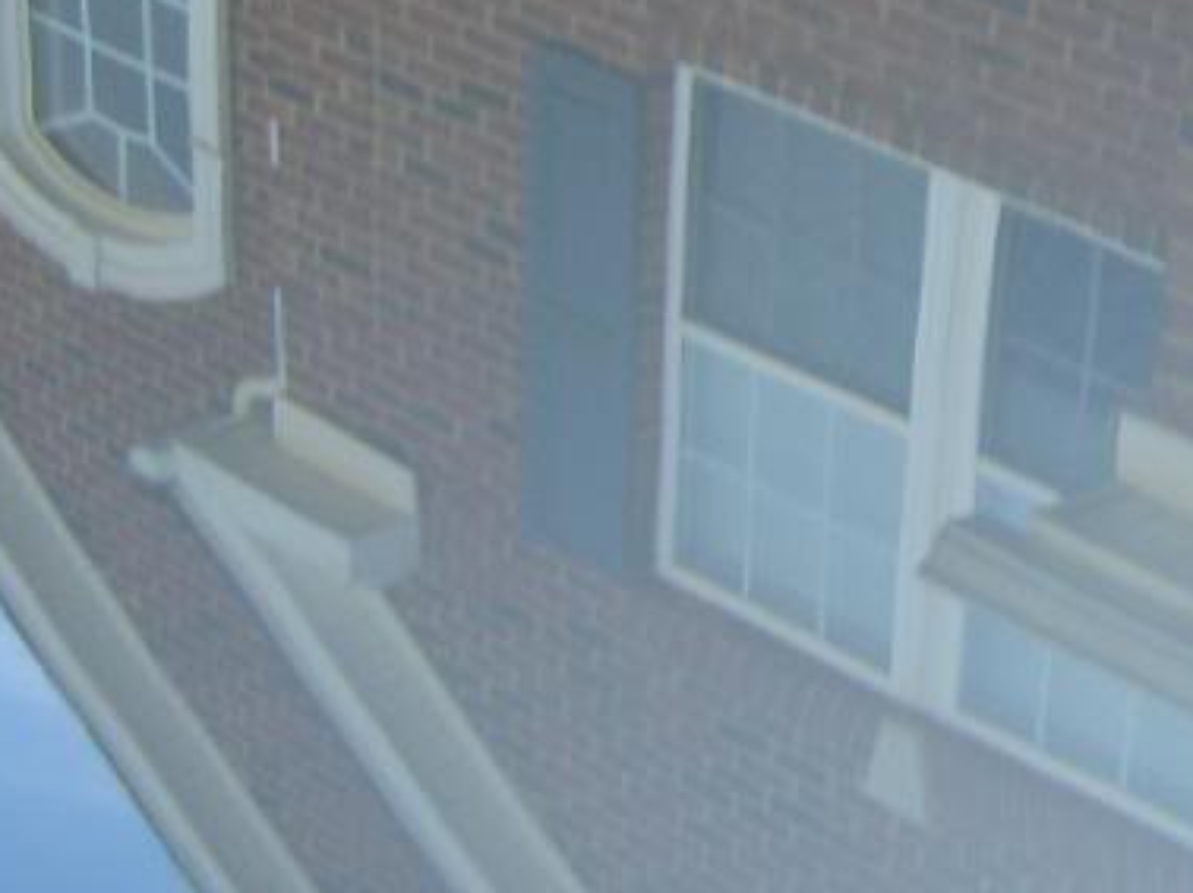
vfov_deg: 14.2
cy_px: 136
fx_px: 3548
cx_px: 1278
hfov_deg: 18.4
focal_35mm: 103
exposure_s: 1/100
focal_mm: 7.9
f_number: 2.8
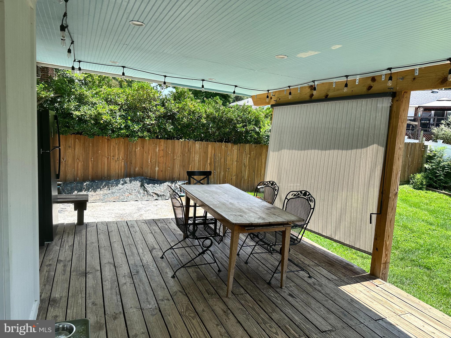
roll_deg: -3.9
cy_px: 169
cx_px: 226
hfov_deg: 71.6
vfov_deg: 56.8
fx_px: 313
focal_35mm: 24
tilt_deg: -7.7
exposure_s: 1/1072
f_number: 1.78
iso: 80
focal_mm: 6.86
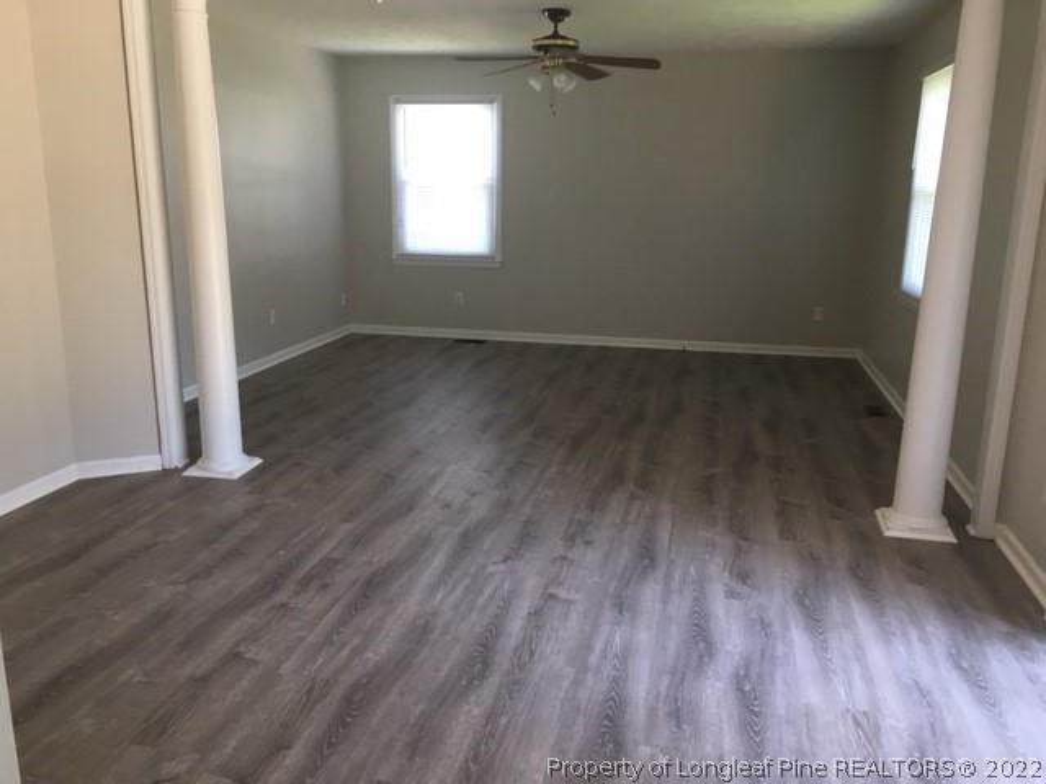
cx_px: 523
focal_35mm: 29
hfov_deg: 61.7
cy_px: 392
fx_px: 876
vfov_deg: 48.2
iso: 40
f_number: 2.2
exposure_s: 1/30
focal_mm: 4.15
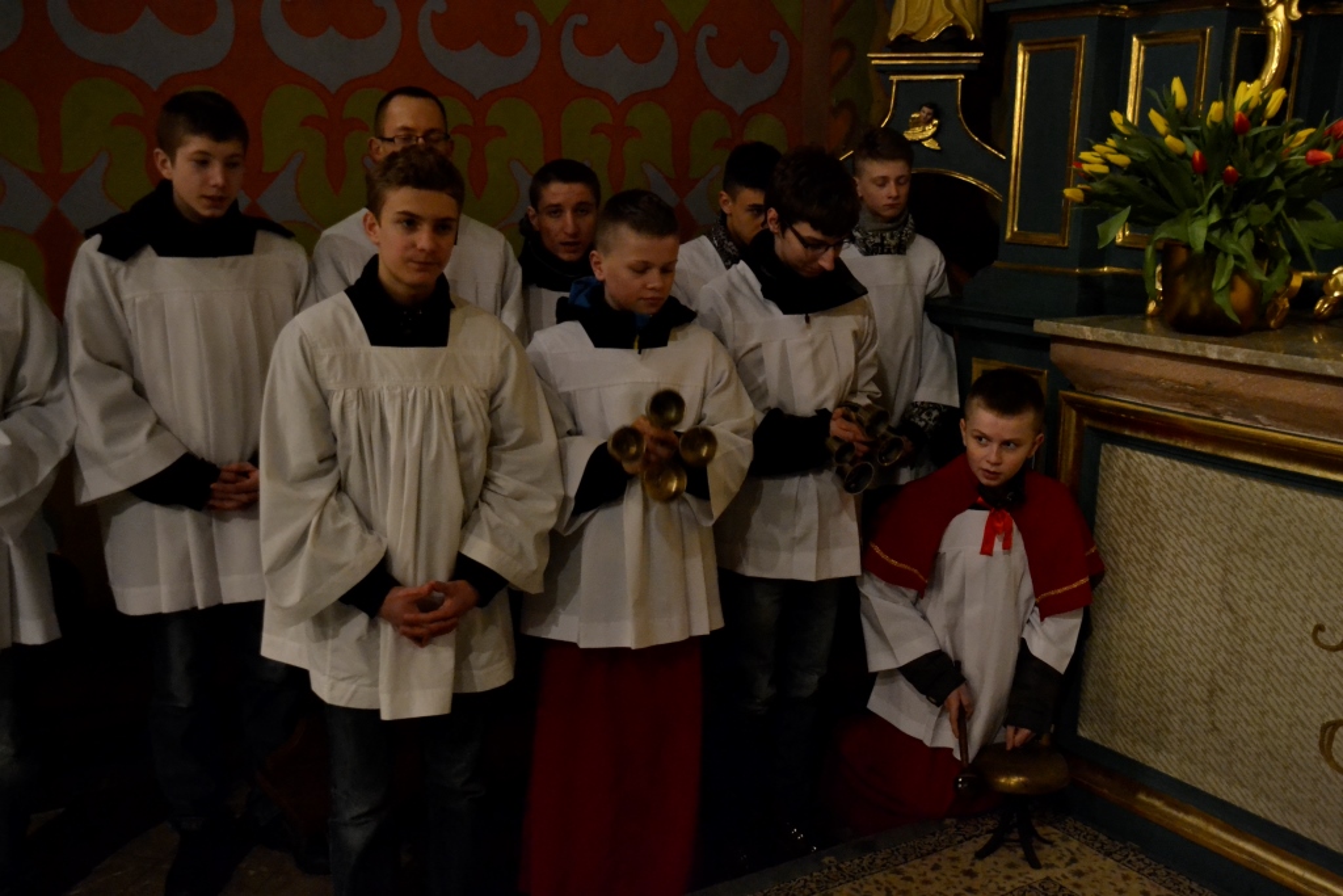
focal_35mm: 39
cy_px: 448
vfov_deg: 34.2
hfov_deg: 49.5
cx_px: 672
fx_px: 1455
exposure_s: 1/100
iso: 3200
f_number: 4
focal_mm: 26
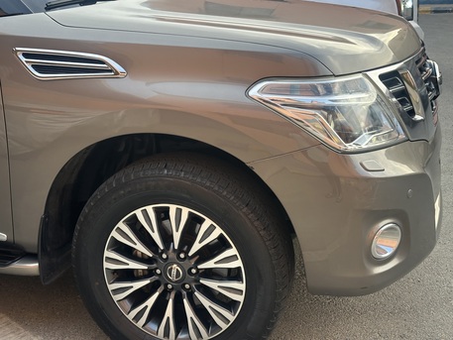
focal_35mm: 48
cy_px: 170
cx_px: 226
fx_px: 628
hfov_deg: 39.6
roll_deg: +0.9
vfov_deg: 30.3
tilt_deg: -18.5
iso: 80
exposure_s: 1/159
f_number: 1.78
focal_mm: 6.86
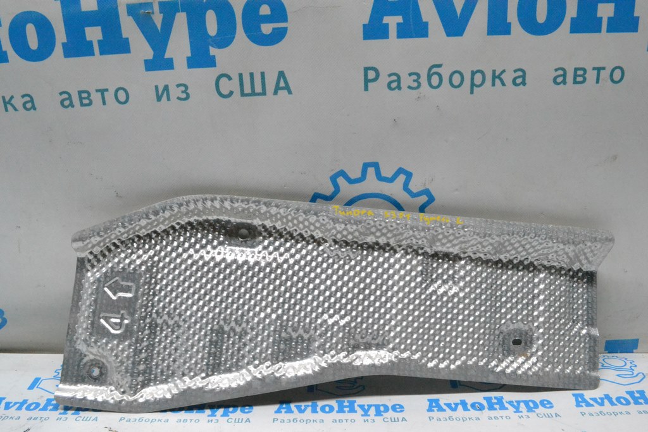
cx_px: 324
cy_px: 216
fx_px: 540
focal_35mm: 30
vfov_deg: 43.6
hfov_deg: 61.9
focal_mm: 20
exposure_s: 1/160
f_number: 13
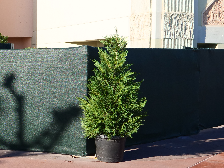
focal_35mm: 77
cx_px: 0
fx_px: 498
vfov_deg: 19.1
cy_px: 79
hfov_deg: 24.2
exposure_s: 1/1300
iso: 200
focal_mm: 16
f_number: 3
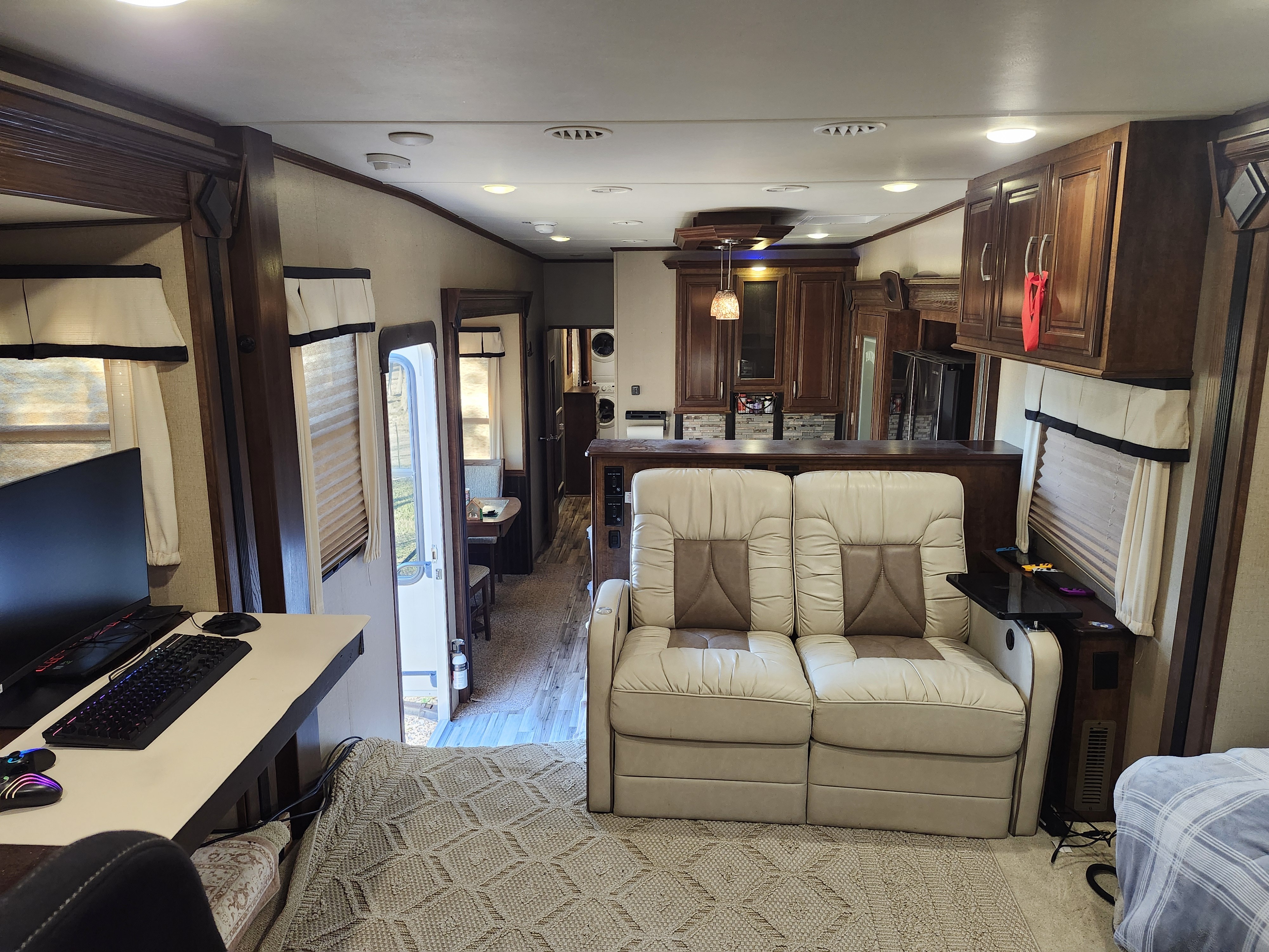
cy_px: 476
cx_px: 634
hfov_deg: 73.9
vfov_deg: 58.9
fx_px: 843
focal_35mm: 23
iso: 640
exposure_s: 1/120
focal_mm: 5.54
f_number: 1.8
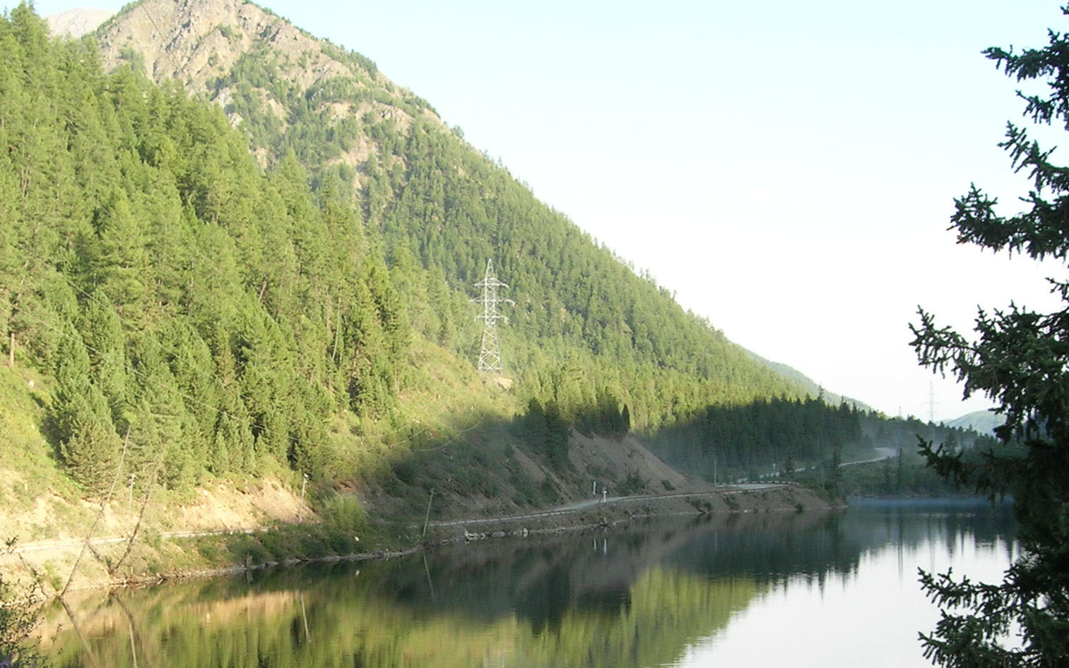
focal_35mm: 69
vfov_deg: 18.6
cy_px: 600
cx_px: 476
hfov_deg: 29.8
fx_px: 2010
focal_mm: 7.8
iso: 64
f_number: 4.8
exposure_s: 1/145
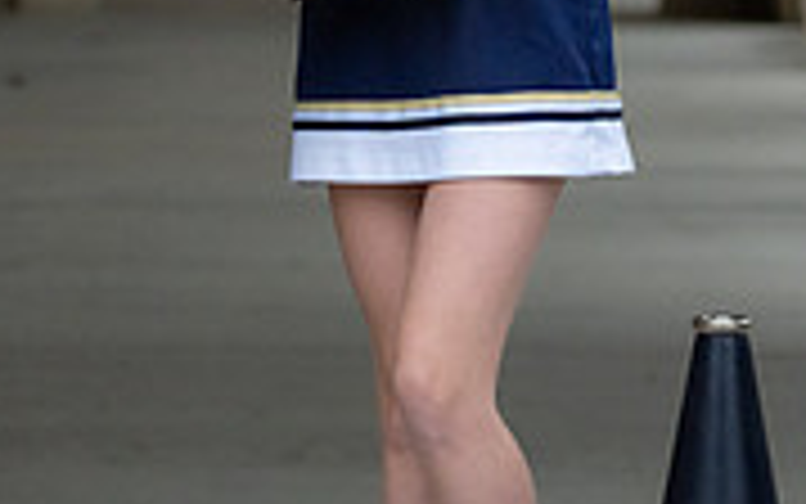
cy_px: -89
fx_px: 6306
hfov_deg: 7.3
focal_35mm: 287
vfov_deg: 4.6
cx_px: 461
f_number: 2.8
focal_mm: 70
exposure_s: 1/250
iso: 1600
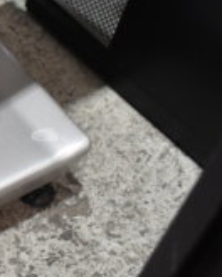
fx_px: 854
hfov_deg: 12.9
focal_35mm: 104
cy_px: 66
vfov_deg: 18.3
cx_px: -220
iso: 200
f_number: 3.8
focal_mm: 20
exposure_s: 1/30
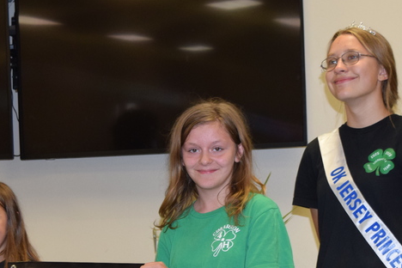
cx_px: 204
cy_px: 222
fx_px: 1062
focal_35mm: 95
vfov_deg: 14.3
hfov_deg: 21.4
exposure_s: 1/100
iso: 800
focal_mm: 29
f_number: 5
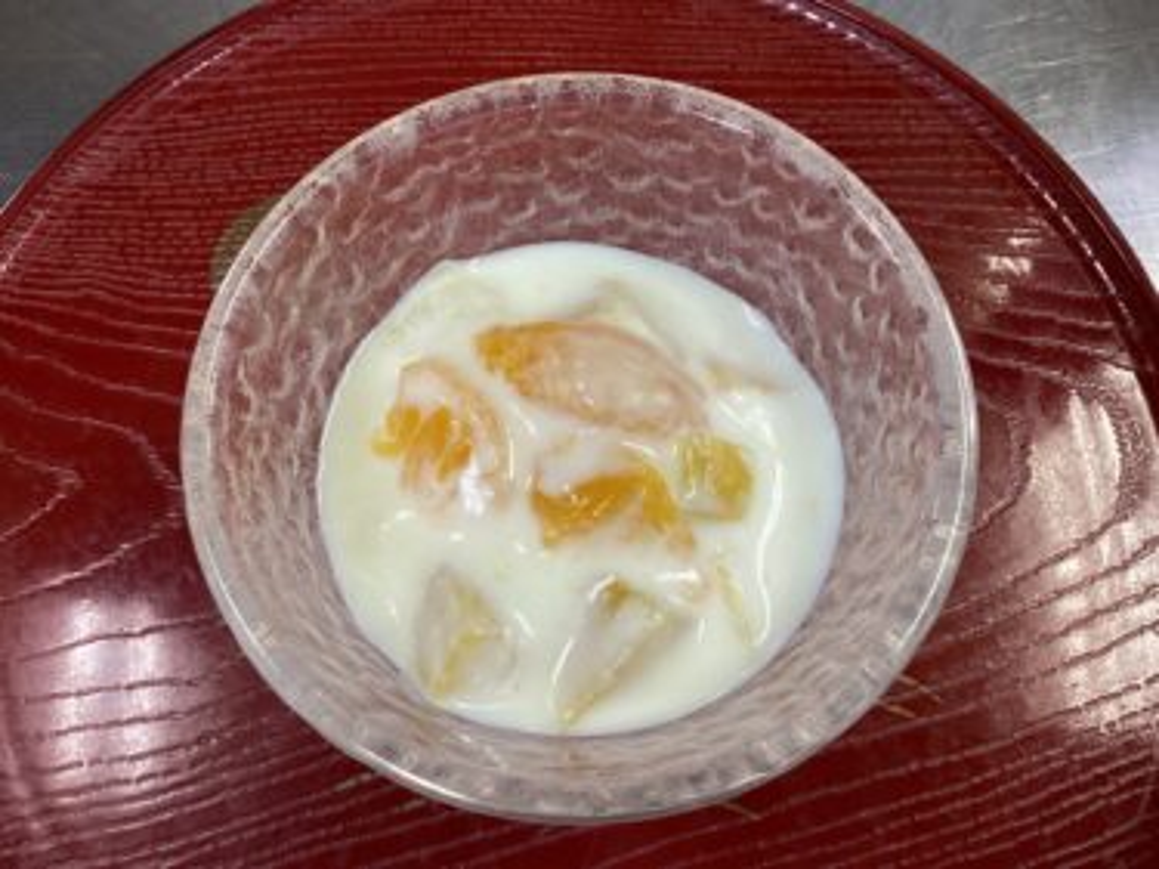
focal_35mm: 31
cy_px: 434
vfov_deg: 45.4
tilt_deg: -74.3
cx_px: 580
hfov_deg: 58.4
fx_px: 1038
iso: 125
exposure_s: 1/60
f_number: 2.4
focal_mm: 3.3
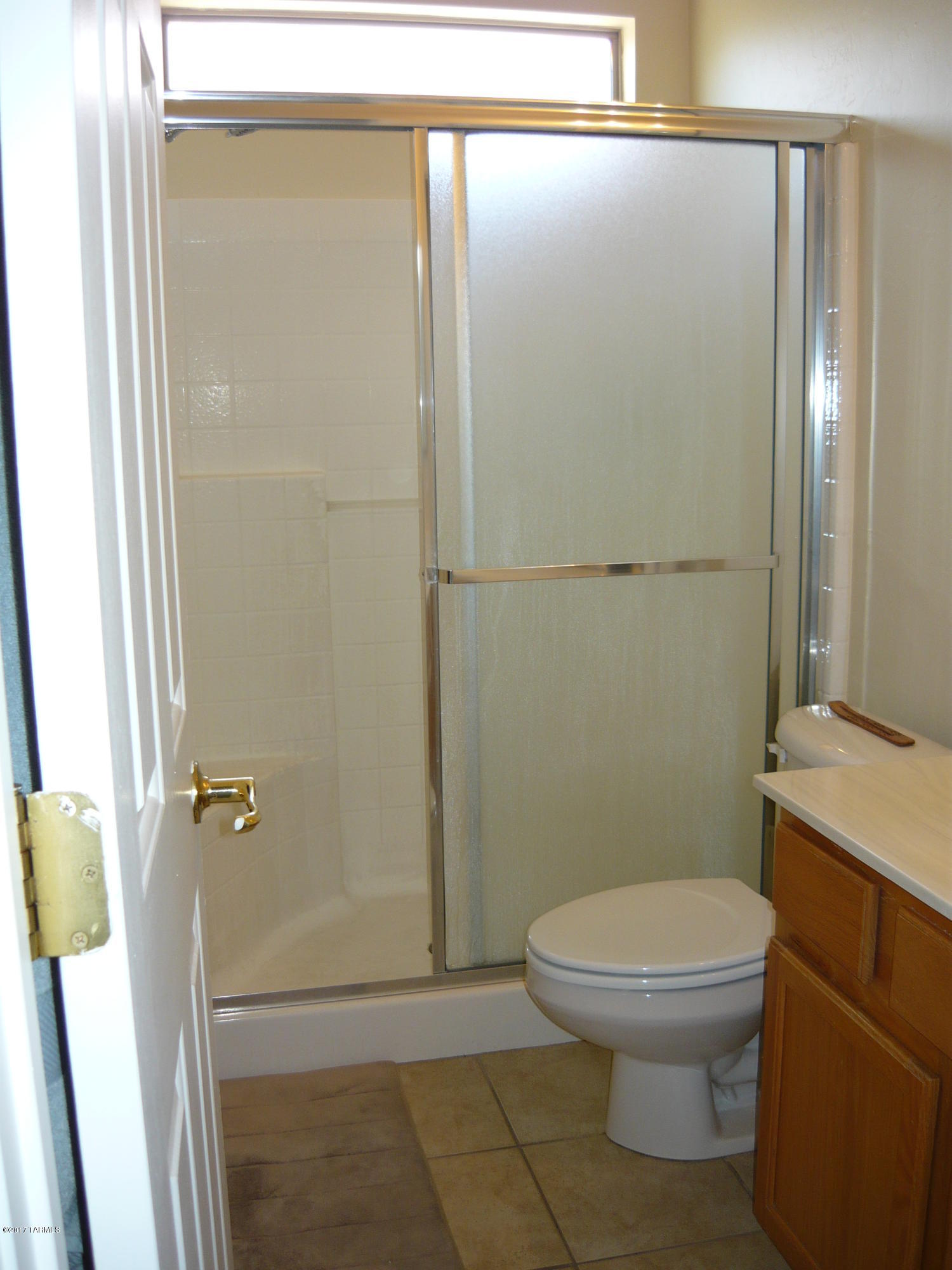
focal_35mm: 33
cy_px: 635
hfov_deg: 42.9
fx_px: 1210
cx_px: 476
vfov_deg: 55.4
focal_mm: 5.5
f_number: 2.8
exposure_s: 1/30
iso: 100
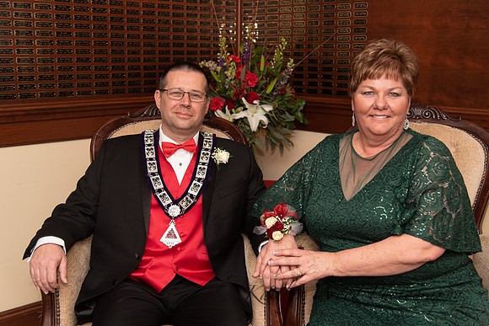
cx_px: 244
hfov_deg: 42.7
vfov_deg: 29.3
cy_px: 163
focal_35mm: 46
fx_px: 625
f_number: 4
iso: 800
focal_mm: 46
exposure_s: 1/200
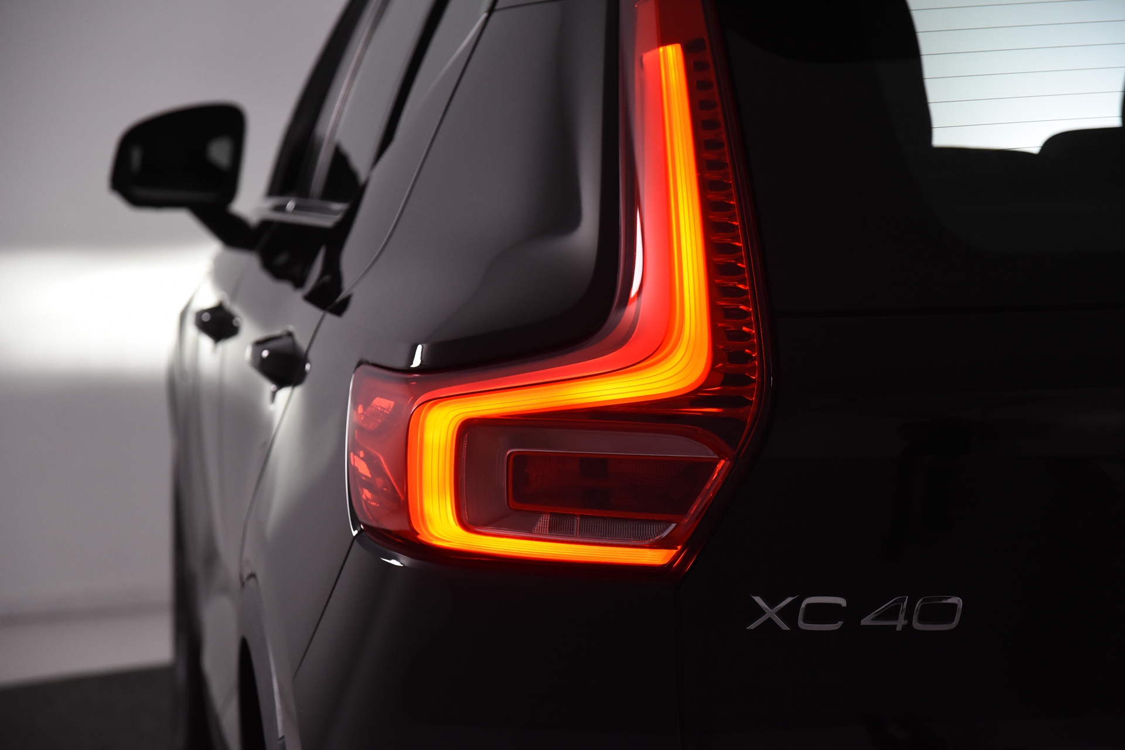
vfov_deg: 13.0
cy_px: 375
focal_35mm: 105
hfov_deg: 19.5
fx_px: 3281
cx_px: 562
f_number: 4.5
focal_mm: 70
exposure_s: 1/320
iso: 1600
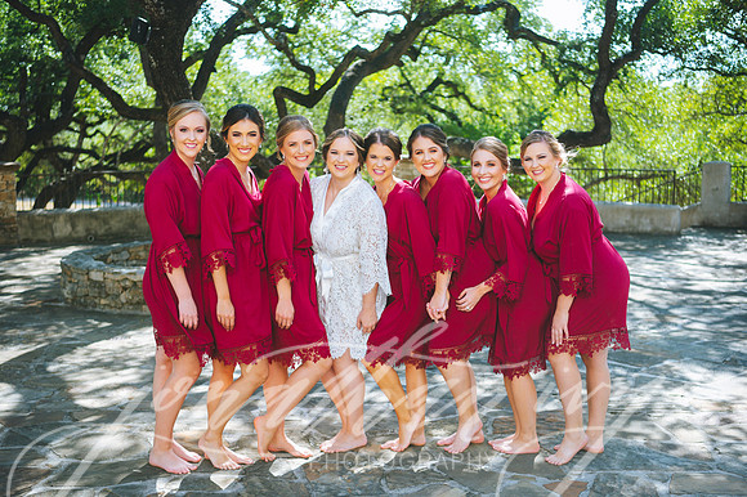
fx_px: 995
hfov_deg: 41.1
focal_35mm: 48
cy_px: 248
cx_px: 374
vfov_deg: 28.0
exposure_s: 1/640
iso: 250
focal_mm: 48
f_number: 2.8
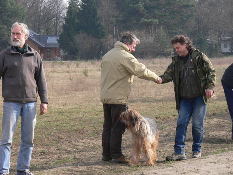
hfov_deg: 10.6
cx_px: 116
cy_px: 88
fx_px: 1252
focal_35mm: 186
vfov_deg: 8.0
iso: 100
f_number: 5.6
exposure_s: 1/160
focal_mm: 39.3
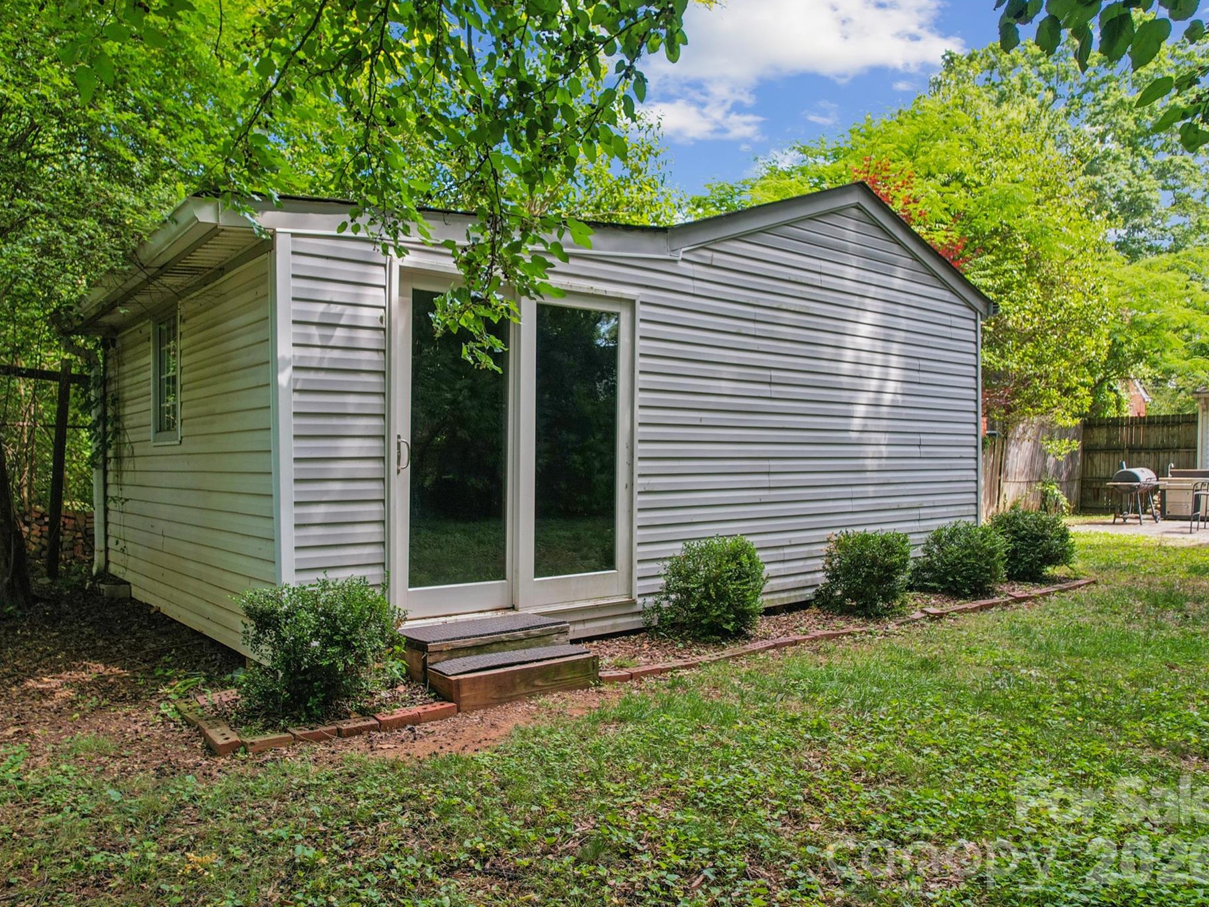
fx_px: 838
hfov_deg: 71.4
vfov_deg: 56.8
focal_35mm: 24
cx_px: 544
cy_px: 451
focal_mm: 8.4
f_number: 2.8
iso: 100
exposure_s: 1/30
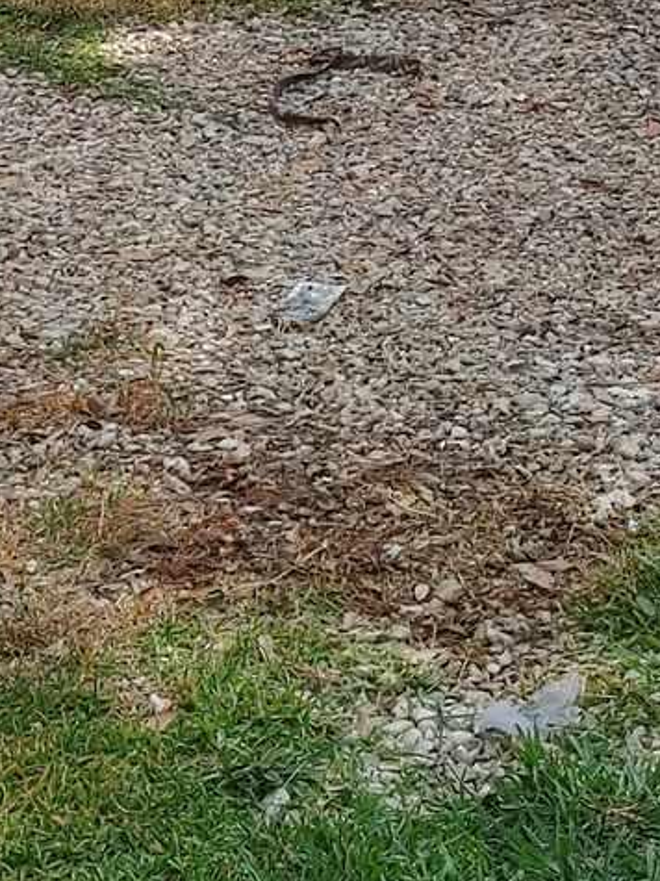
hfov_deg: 11.7
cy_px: -243
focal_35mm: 126
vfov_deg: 15.0
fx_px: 3205
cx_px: 489
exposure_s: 1/1282
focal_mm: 5.58
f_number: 1.8
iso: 50
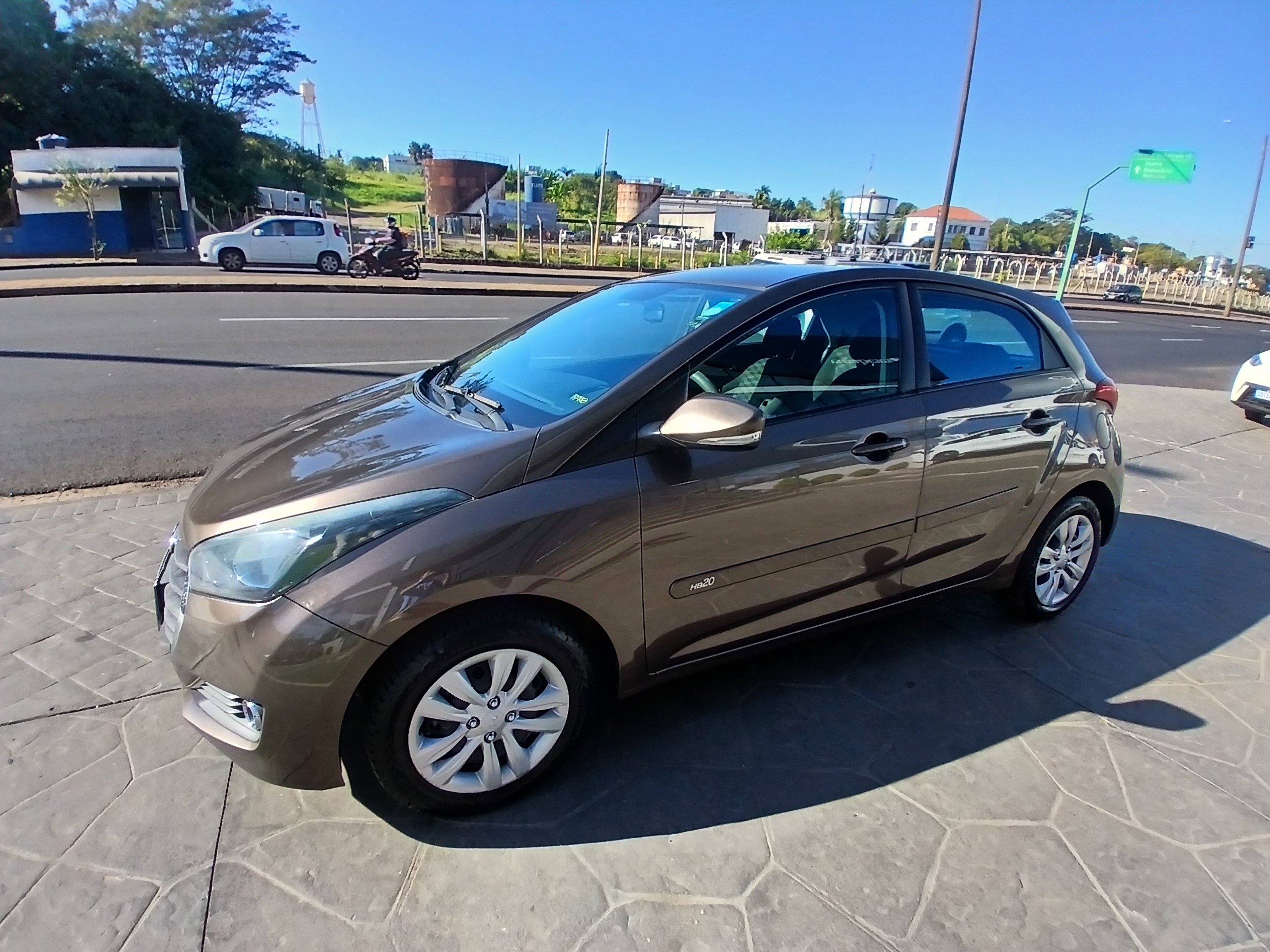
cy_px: 476
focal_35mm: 17
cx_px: 635
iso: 50
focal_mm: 1.4
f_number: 2.2
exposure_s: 1/625
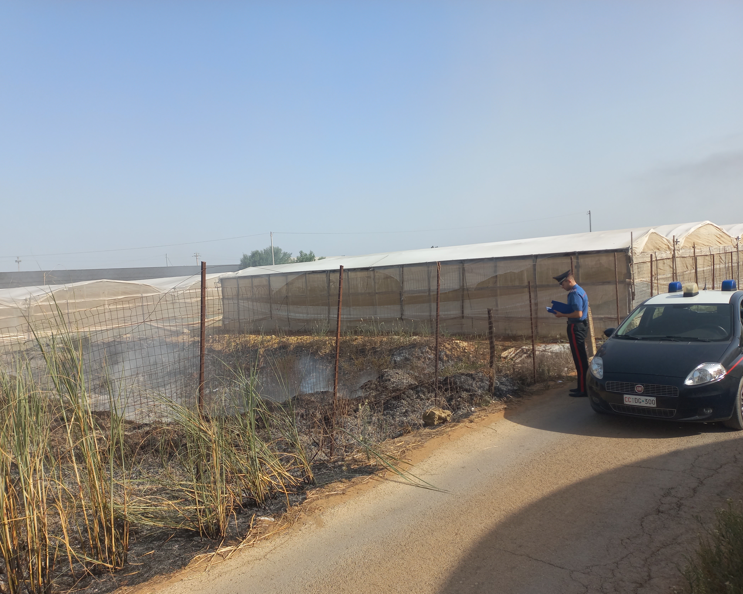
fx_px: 594
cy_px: 307
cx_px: 353
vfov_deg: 53.2
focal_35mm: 27
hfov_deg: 64.0
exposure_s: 1/650
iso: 25
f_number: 1.8
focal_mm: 4.6
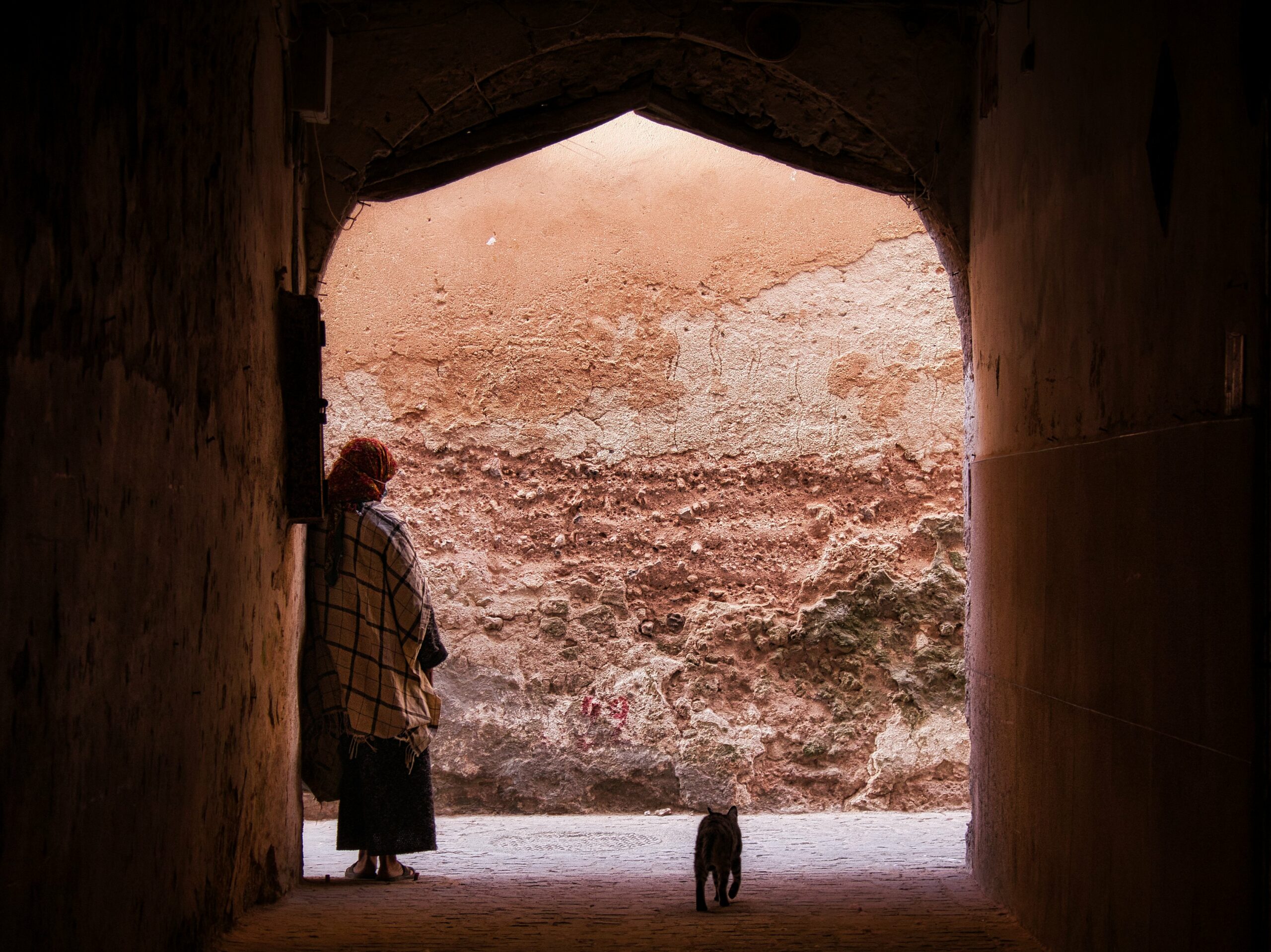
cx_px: 636
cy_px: 476
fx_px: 2936
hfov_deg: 24.4
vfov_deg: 18.4
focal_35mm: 80
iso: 400
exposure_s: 1/80
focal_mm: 40
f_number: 4.7
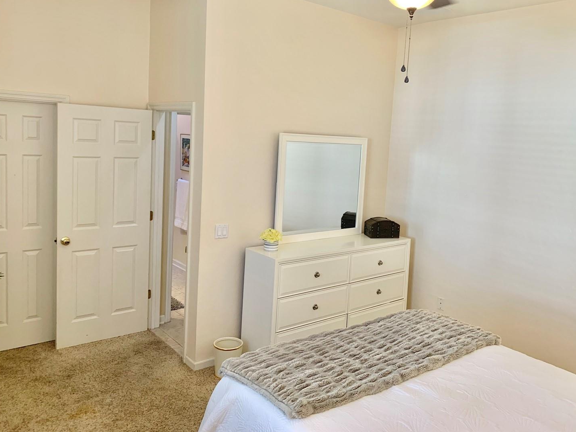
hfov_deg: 61.5
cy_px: 193
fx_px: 483
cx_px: 316
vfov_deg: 48.2
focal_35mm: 29
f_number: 1.8
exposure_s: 1/60
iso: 100
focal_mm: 4.25
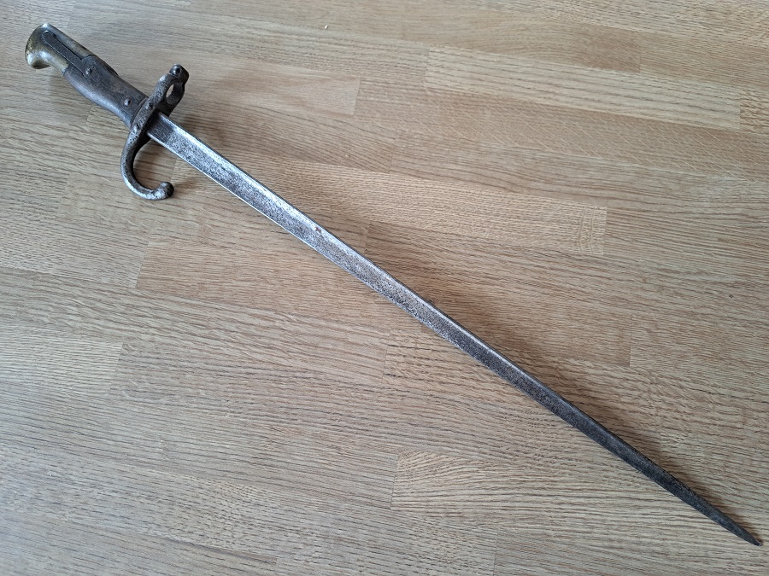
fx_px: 533
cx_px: 384
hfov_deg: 71.6
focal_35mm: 24
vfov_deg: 56.8
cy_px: 288
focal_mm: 5.23
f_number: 1.8
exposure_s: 1/50
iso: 160
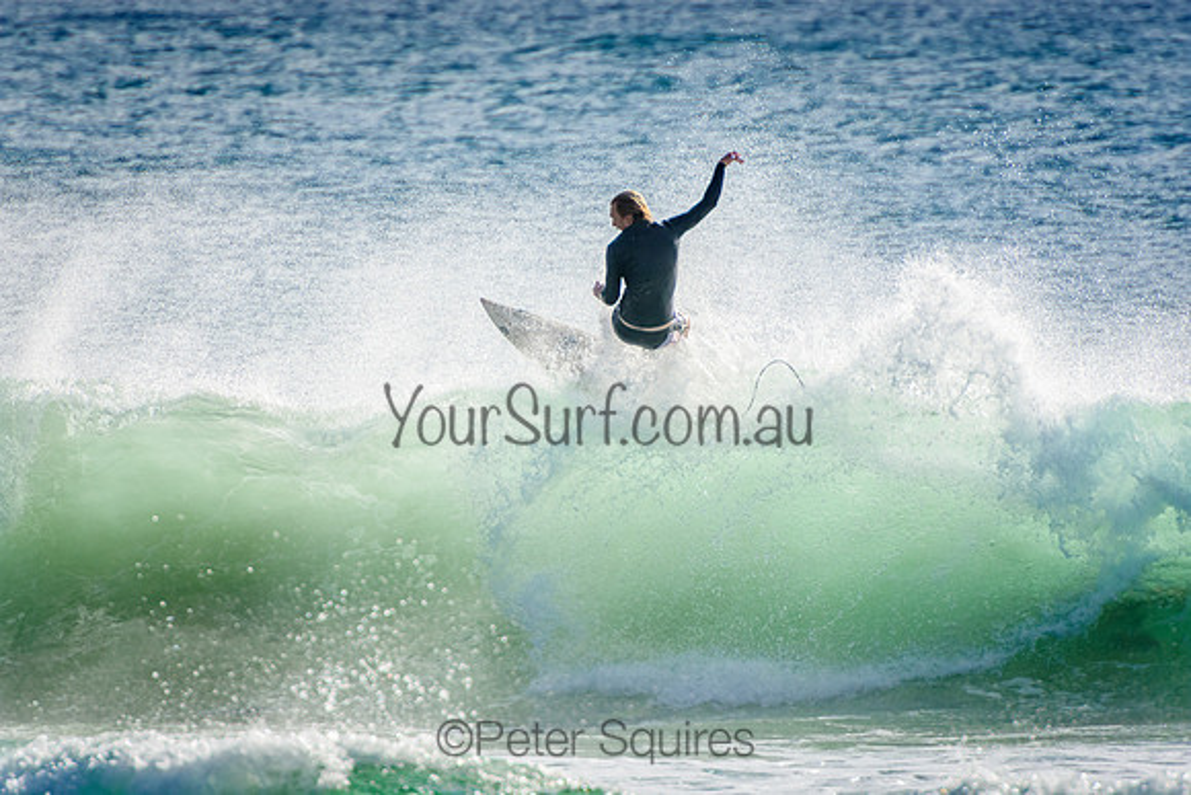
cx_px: 596
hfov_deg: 3.4
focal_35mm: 600
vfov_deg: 2.3
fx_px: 19854
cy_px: 398
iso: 280
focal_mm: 400
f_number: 5.6
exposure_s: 1/2000
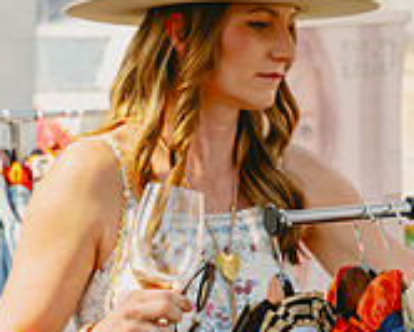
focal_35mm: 229
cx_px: 476
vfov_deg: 6.8
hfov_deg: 8.4
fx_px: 2808
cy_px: 213
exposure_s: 1/1000
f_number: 5.6
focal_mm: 70
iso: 800
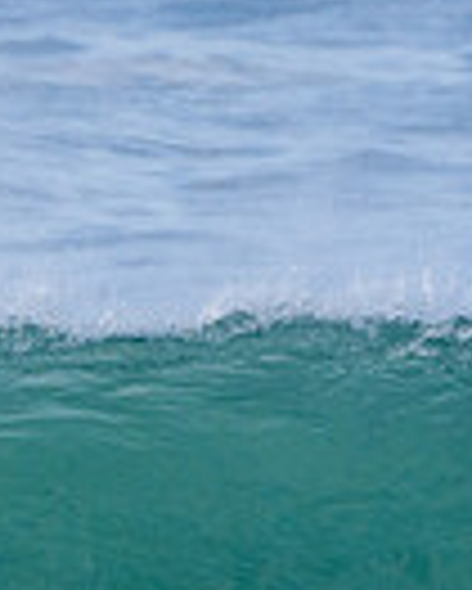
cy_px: 741
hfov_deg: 0.5
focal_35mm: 3111
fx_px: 54260
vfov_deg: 0.6
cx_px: 126
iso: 500
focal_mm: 500
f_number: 5.6
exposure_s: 1/2000
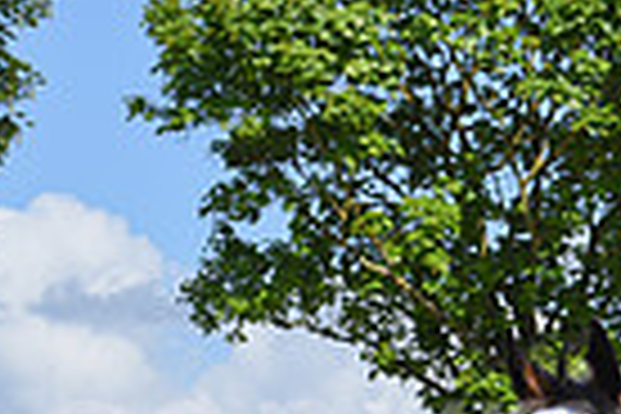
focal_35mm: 185
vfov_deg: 7.2
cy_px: 731
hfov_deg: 11.0
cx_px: 626
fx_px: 3191
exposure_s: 1/2000
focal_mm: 44
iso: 400
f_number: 5.6
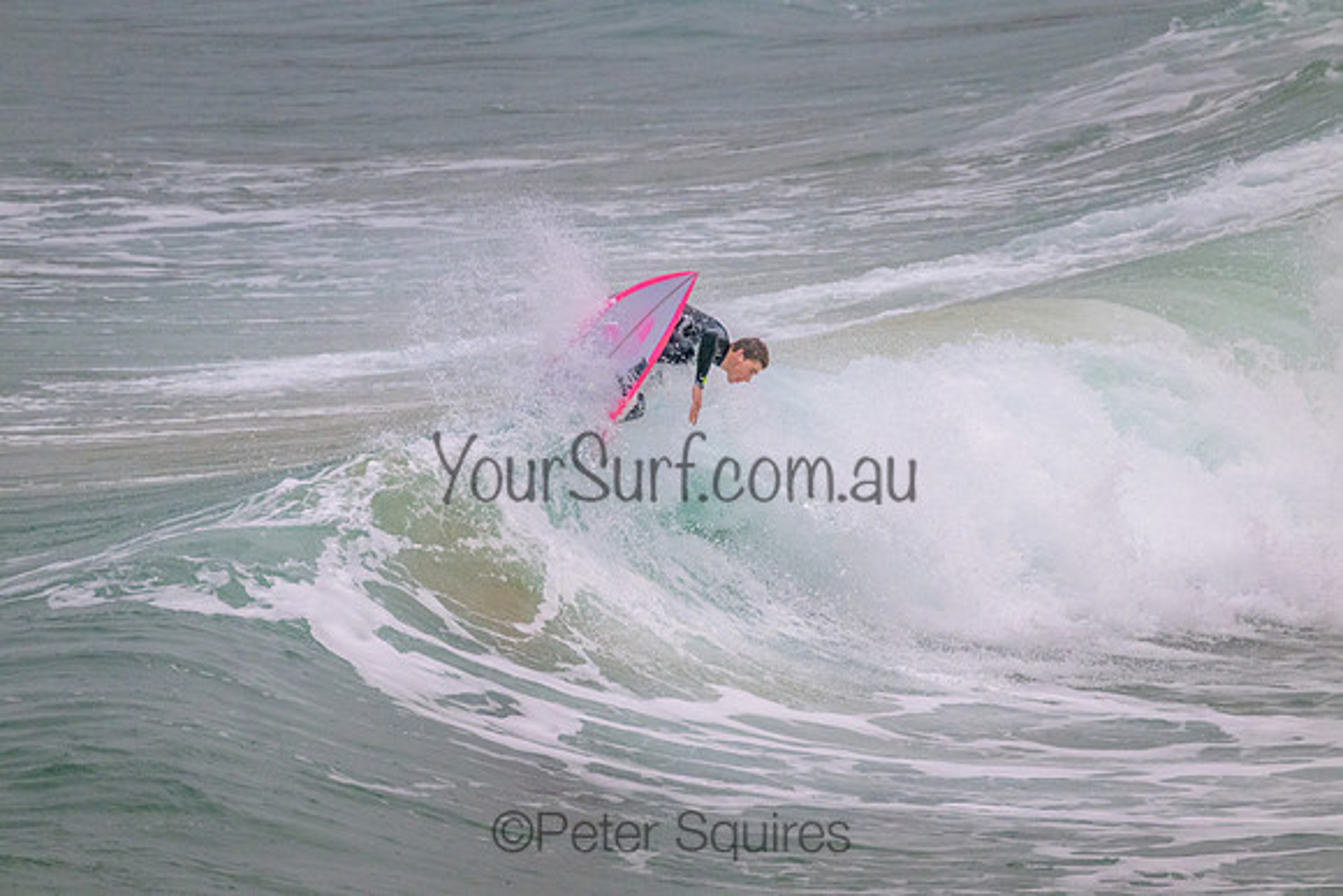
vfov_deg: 1.7
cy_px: 448
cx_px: 672
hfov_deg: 2.6
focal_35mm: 800
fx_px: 29850
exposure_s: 1/1250
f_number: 11
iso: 4500
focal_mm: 800
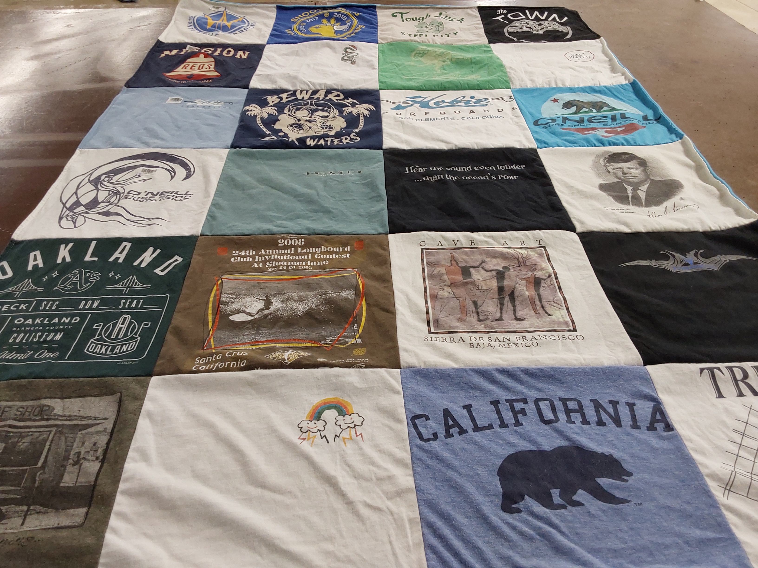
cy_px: 284
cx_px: 379
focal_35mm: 28
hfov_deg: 63.4
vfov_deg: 49.7
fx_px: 613
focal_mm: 2.91
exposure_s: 1/50
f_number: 1.9
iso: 80
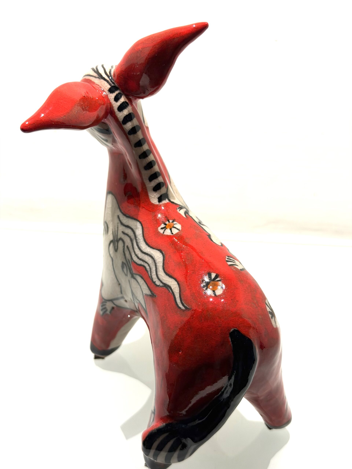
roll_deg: -1.1
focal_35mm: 48
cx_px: 176
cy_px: 234
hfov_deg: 30.3
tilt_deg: -36.6
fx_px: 651
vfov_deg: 39.7
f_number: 1.78
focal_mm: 6.76
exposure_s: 1/121
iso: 64
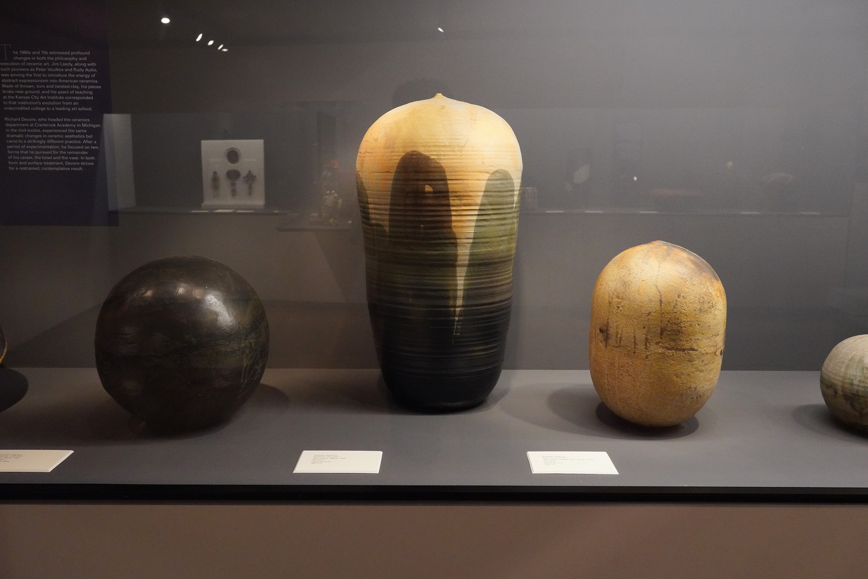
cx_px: 434
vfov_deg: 38.9
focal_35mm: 34
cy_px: 290
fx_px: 820
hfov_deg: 55.8
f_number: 8
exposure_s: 1/100
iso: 8000
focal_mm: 34
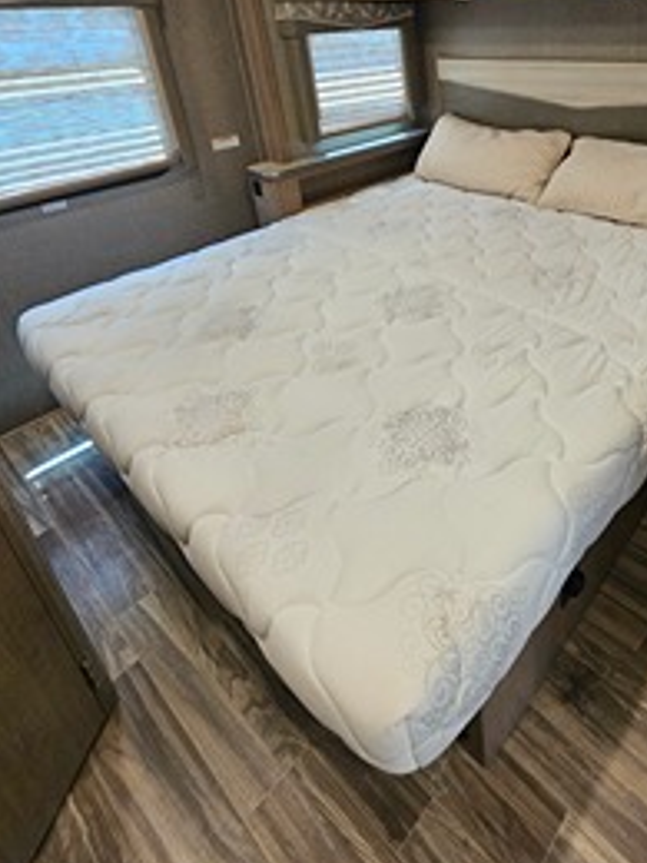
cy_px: 249
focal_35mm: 20
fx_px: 498
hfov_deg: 61.8
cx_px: 494
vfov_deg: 77.5
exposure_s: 1/60
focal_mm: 2.2
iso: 250
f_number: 2.2
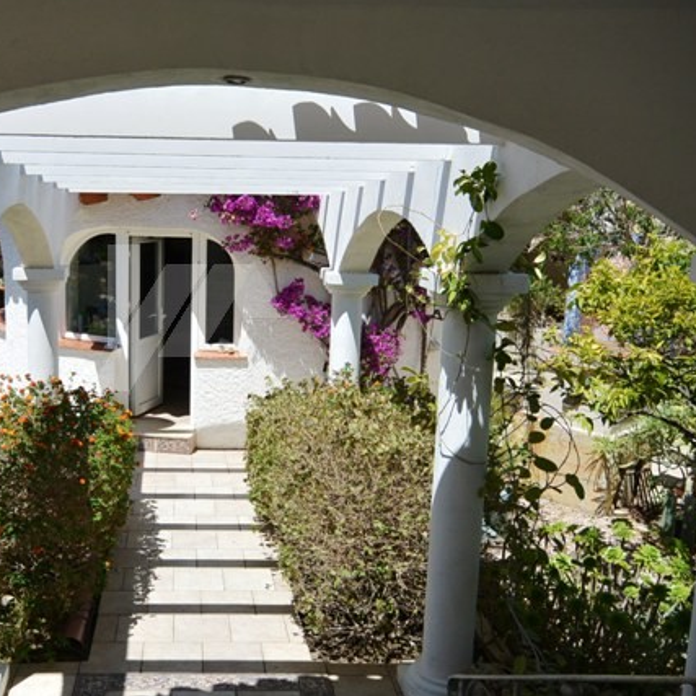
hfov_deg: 44.0
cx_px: 210
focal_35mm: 37
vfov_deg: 44.9
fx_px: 842
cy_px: 349
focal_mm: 11
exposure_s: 1/1250
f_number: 3.5
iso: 100
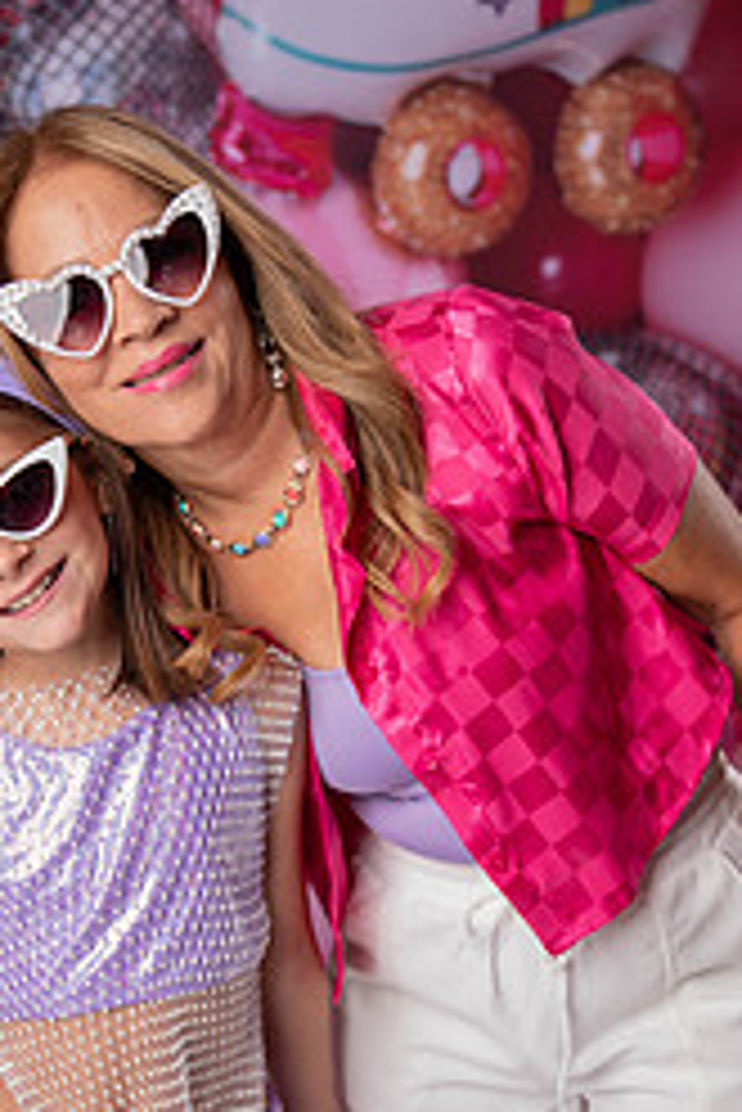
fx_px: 2192
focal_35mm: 71
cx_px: 198
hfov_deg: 19.1
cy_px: 671
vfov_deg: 28.4
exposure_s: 1/250
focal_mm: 39
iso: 50
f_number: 3.2
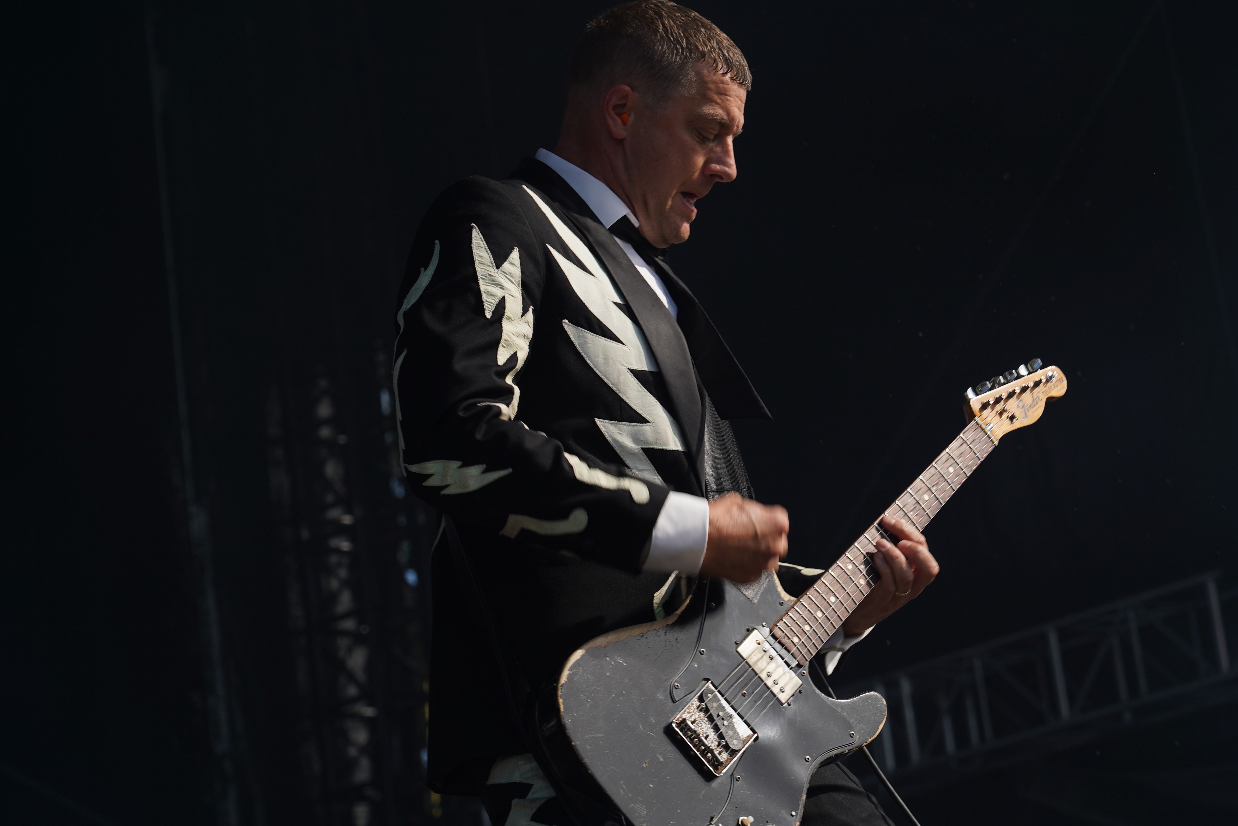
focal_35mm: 118
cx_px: 687
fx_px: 4057
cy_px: 412
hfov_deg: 17.3
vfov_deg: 11.6
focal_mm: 105
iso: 100
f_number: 7.1
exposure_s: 1/400
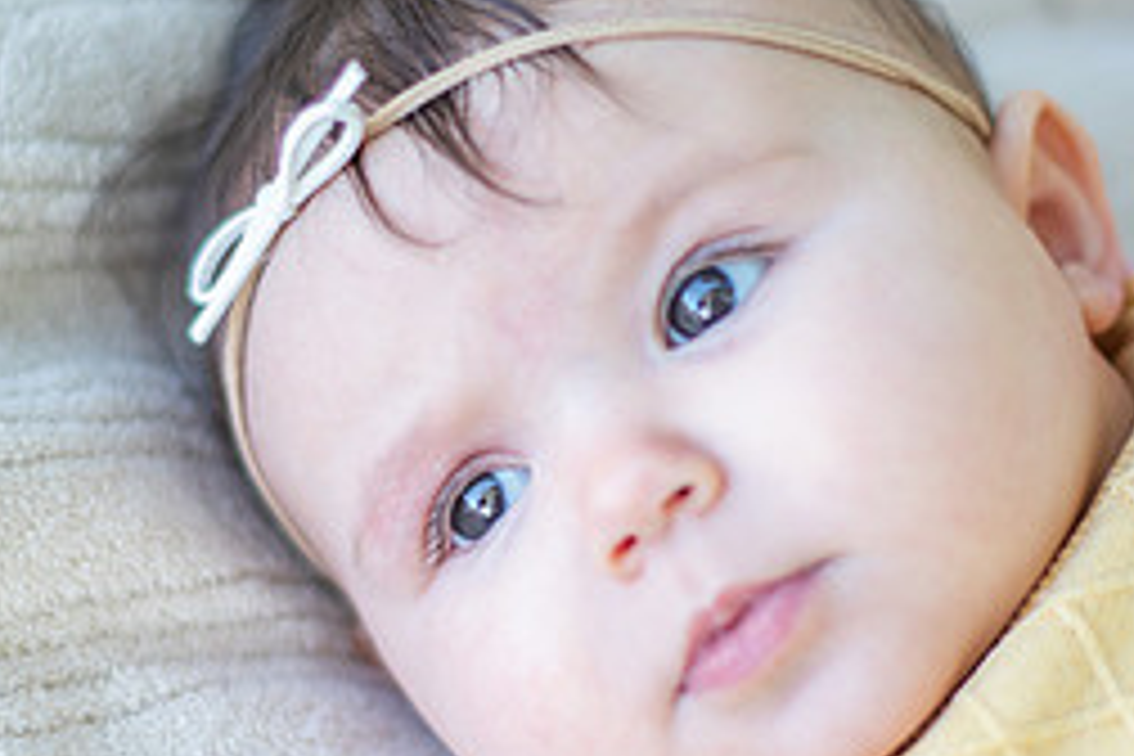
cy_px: 457
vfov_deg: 11.9
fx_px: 3622
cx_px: 495
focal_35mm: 115
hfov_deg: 17.8
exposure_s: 1/320
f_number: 1.6
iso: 64
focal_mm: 50
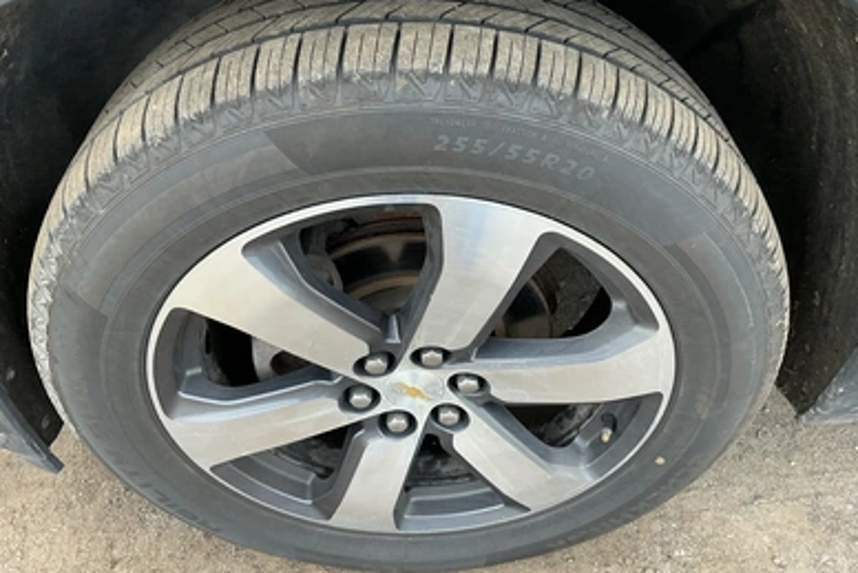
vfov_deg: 43.6
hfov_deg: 61.9
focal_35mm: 30
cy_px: 294
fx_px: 715
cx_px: 433
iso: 25
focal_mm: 3
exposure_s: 1/122
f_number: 1.8
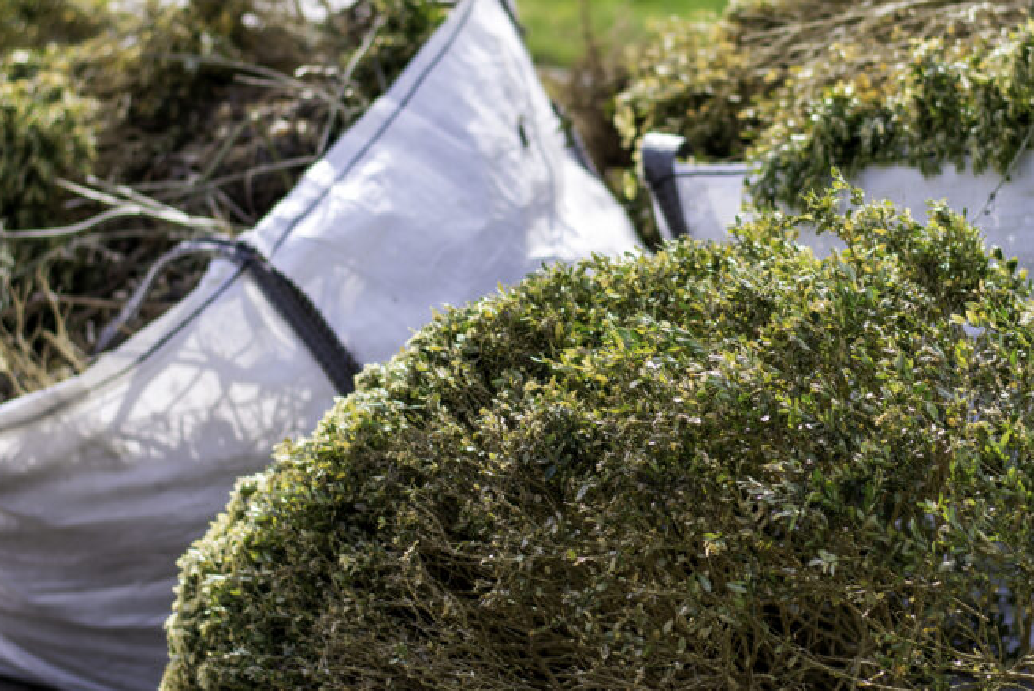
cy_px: 297
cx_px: 697
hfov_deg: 17.4
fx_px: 3362
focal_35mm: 117
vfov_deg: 11.7
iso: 100
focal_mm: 50
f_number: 2.2
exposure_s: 1/1250
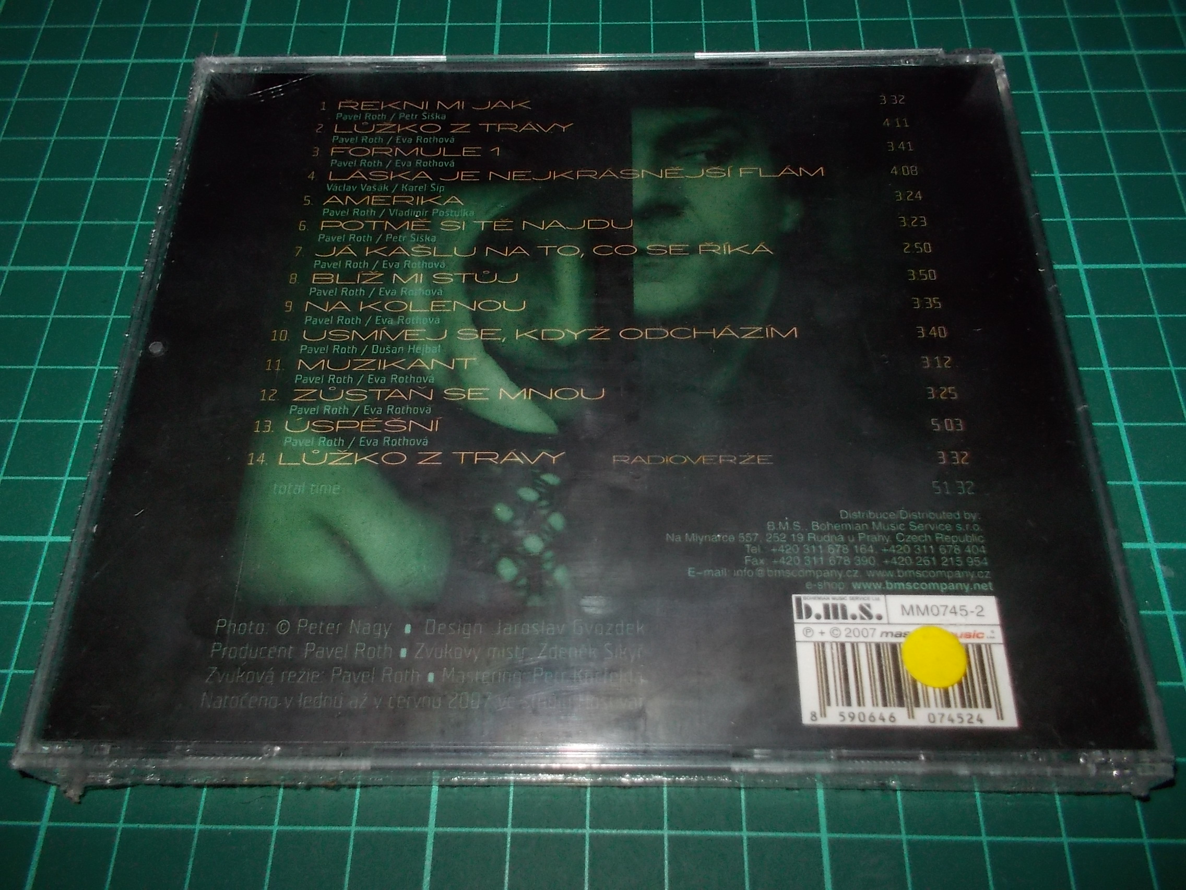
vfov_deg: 48.2
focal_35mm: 29
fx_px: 994
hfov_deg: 61.7
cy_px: 445
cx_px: 593
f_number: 3.3
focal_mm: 4.1
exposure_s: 1/30
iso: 200
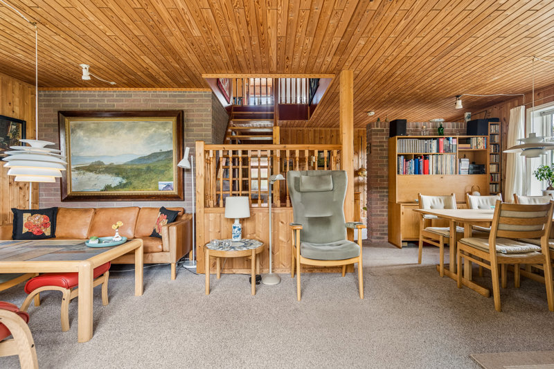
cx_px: 277
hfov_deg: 93.3
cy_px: 184
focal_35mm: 17
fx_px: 262
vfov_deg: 70.4
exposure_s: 1/50
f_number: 5
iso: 400
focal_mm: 17
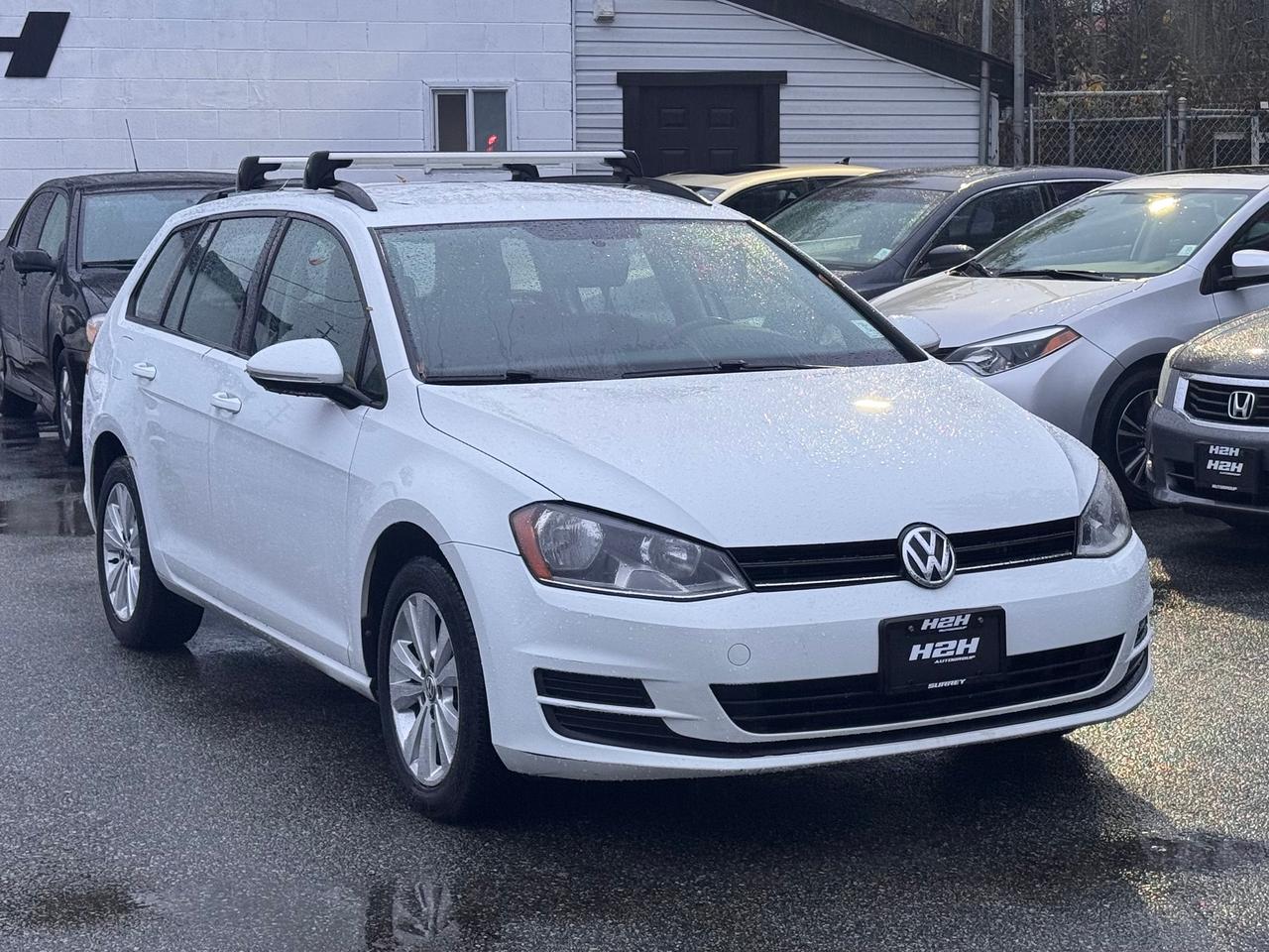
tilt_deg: -4.9
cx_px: 634
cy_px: 476
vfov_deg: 30.3
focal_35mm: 48
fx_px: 1760
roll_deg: +0.7
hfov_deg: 39.7
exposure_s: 1/85
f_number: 1.78
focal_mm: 6.76
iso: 100
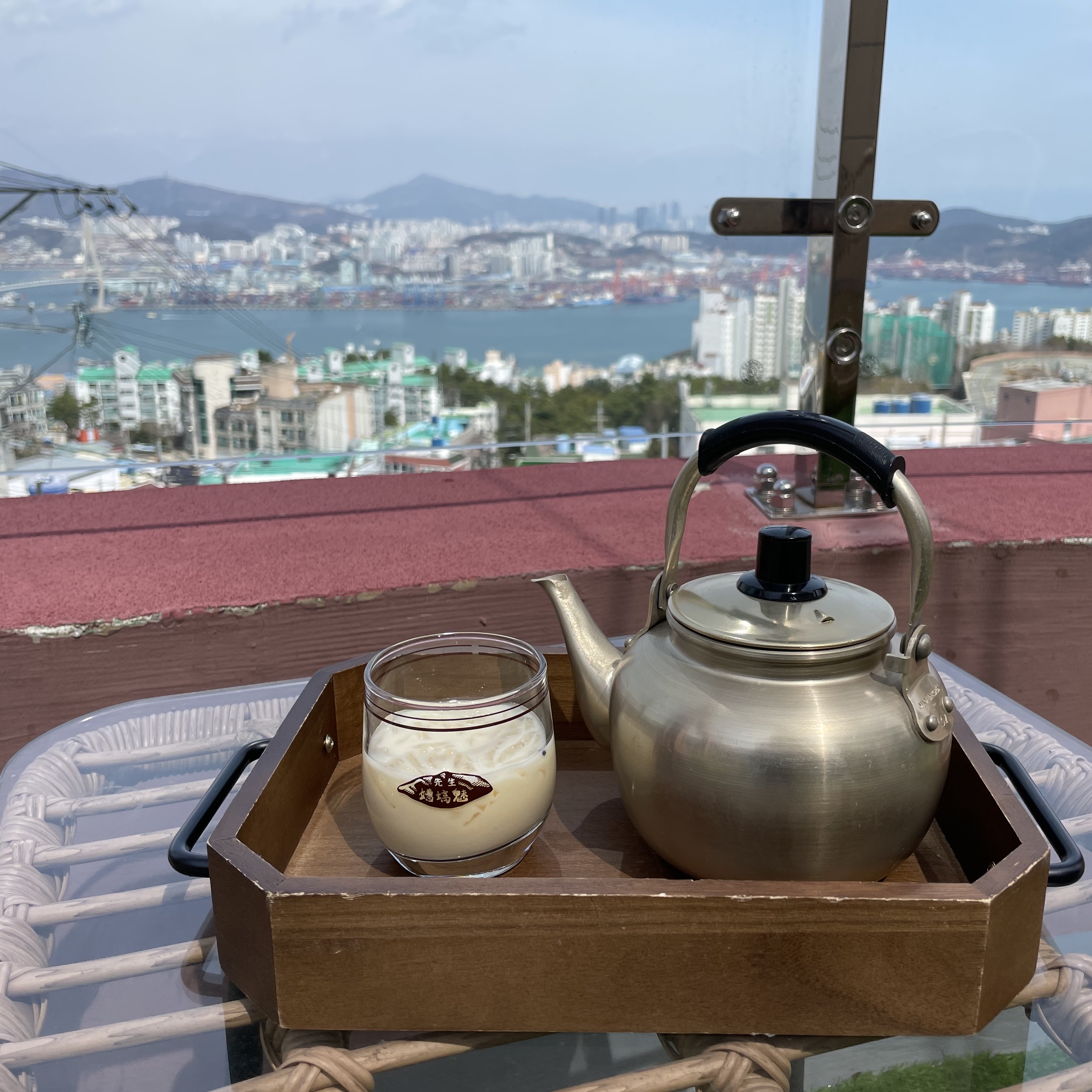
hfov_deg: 52.5
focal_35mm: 31
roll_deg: -0.1
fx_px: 1106
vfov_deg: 52.5
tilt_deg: -15.5
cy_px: 545
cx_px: 583
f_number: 1.6
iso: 32
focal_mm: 4.2
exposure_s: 1/2817
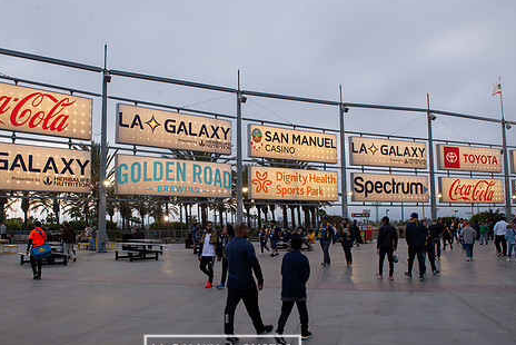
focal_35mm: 30
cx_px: 222
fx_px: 430
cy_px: 183
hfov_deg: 61.6
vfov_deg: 43.6
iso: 400
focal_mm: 24
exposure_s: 1/80
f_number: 10
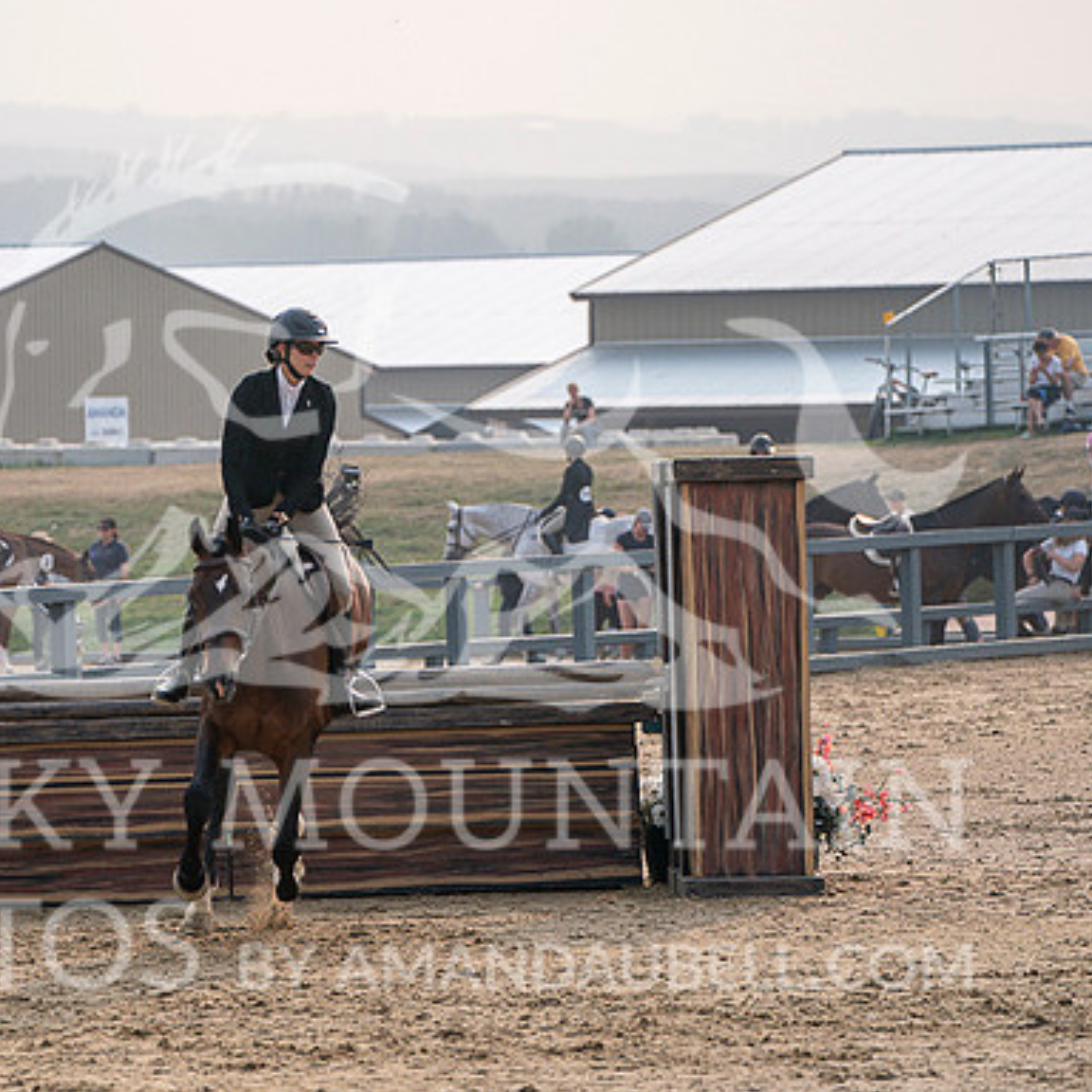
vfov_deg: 6.4
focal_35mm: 272
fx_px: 9708
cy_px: 547
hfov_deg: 6.4
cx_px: 355
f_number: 5.6
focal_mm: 212
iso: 500
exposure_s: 1/1600
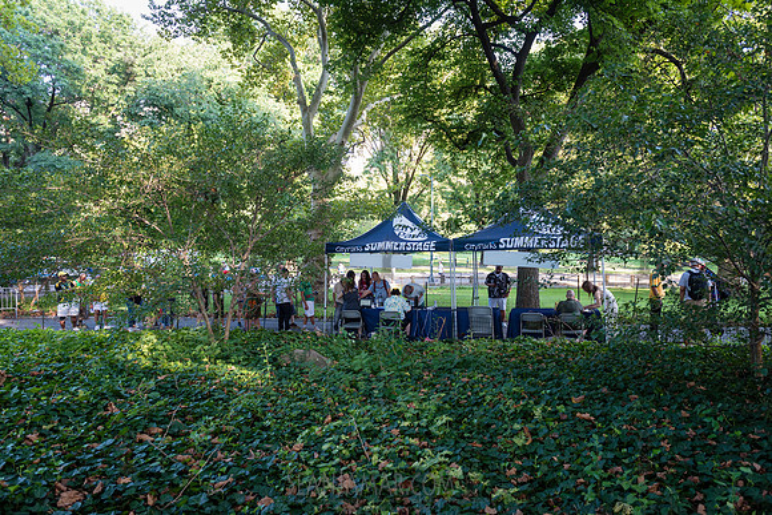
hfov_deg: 73.7
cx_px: 386
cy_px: 258
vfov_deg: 53.2
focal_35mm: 24
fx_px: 515
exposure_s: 1/125
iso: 500
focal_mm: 24
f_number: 3.5
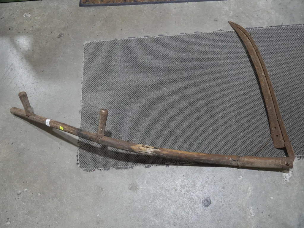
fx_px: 281
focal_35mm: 32
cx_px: 152
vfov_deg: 44.2
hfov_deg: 56.8
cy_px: 114
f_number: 3.6
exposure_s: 1/60
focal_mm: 16
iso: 250
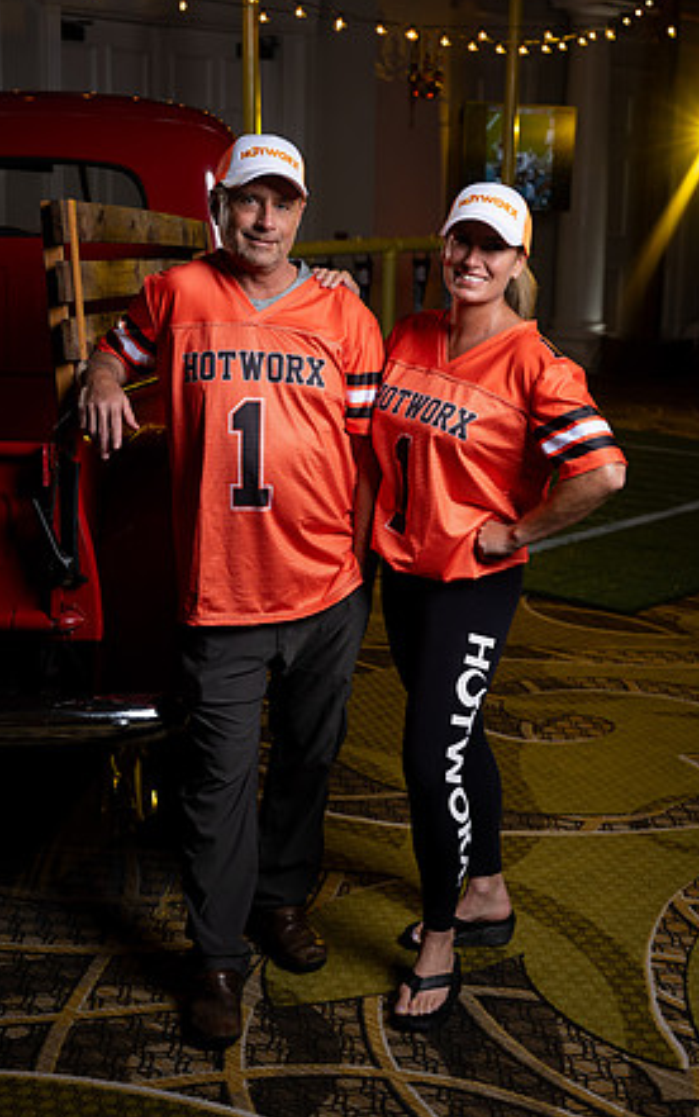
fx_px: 1583
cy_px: 552
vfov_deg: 38.9
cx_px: 339
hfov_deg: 24.9
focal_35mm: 52
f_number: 4
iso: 200
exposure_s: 1/125
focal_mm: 50
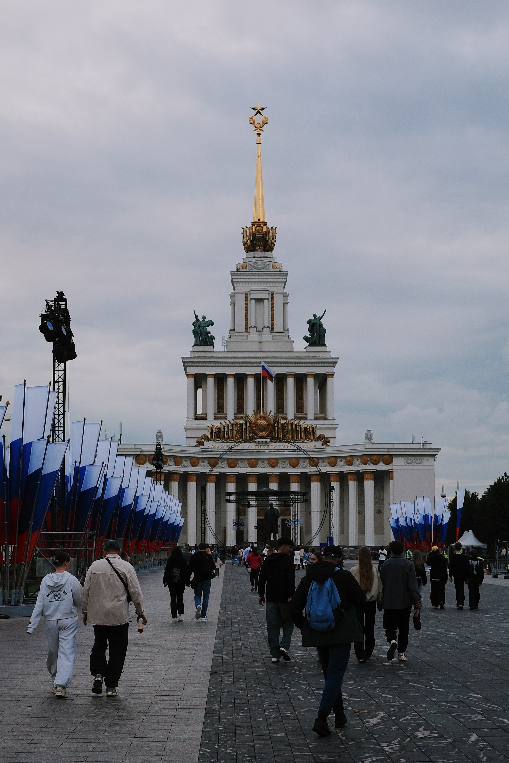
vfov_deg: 28.1
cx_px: 256
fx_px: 1527
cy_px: 381
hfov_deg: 18.9
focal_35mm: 72
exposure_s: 1/320
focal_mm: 26
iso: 200
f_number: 5.6
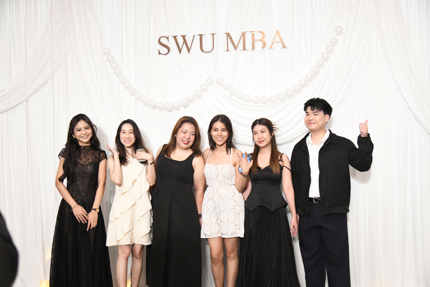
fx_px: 454
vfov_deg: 35.1
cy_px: 144
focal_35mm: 38
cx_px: 215
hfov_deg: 50.7
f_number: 4
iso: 12800
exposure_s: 1/400
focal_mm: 38
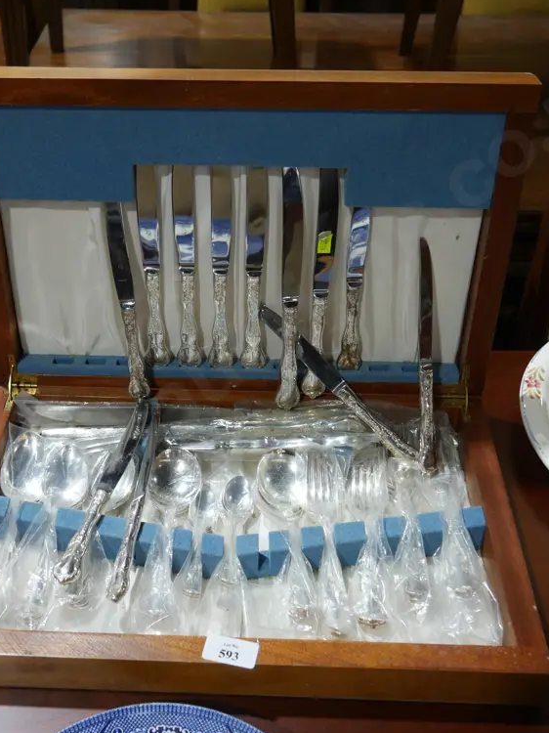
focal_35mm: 41
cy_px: 370
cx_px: 222
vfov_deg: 45.8
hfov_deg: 35.0
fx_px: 867
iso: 250
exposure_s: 1/60
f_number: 3.6
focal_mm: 15
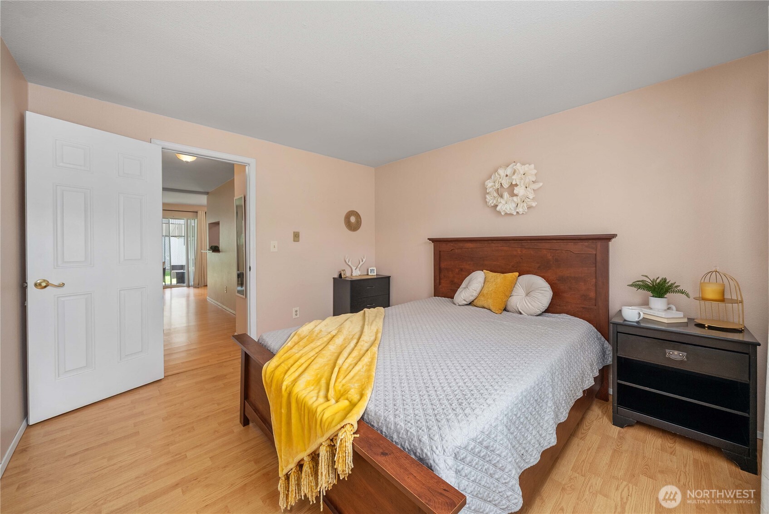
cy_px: 257
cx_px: 384
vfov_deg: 85.5
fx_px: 278
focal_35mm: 13
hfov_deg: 108.3
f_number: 7.1
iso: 1000
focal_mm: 13
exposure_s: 1/13
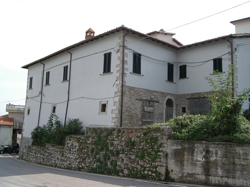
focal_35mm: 38
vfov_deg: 37.7
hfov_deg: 49.0
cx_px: 125
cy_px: 94
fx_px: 274
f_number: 4.8
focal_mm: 5.8
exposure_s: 1/250
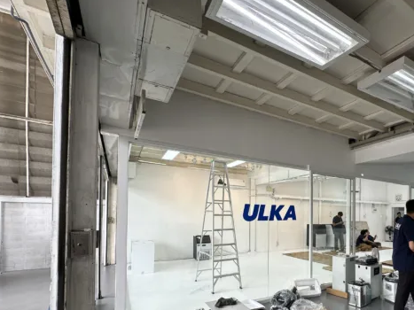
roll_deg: -0.9
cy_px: 213
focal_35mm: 21
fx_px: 251
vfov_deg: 61.5
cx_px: 299
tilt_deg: +1.8
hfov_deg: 74.6
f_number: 2.2
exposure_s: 1/161
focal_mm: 2.22
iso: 40
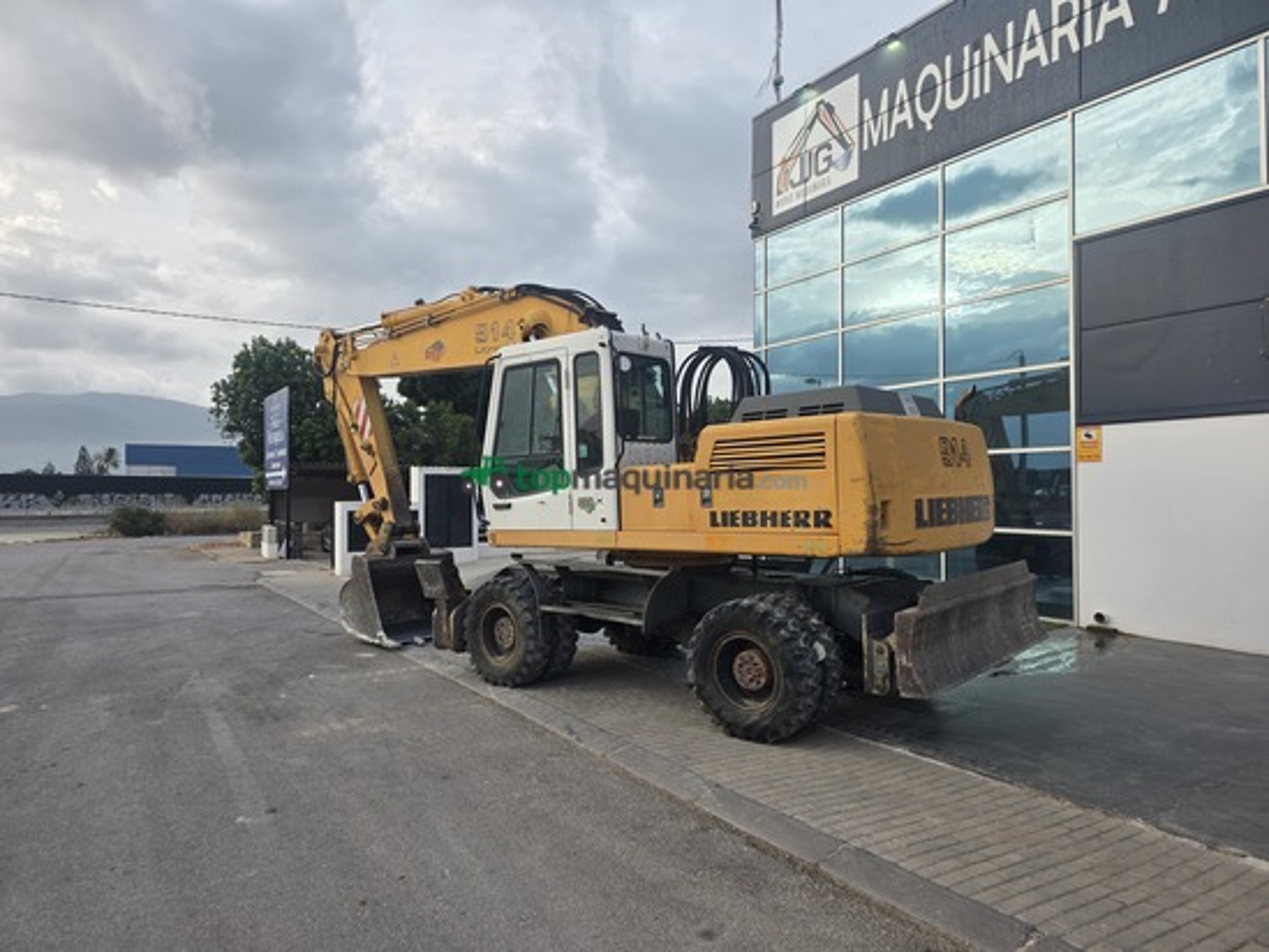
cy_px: 476
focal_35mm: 23
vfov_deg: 58.9
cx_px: 634
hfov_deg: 73.9
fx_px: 843
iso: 12
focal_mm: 6.3
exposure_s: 1/144
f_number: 1.7
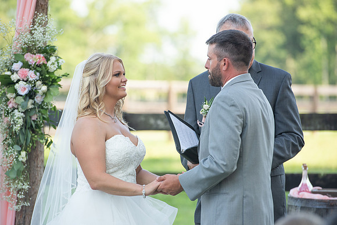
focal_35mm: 202
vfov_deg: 6.8
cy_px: 112
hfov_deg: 10.2
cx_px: 168
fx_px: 1892
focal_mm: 200
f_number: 4
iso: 320
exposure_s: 1/640
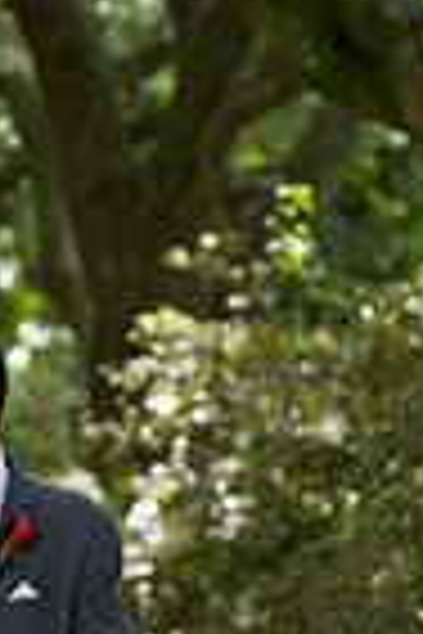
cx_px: -70
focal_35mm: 638
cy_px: 760
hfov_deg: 2.2
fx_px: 11244
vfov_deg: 3.2
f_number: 4
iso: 320
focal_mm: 200
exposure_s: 1/125
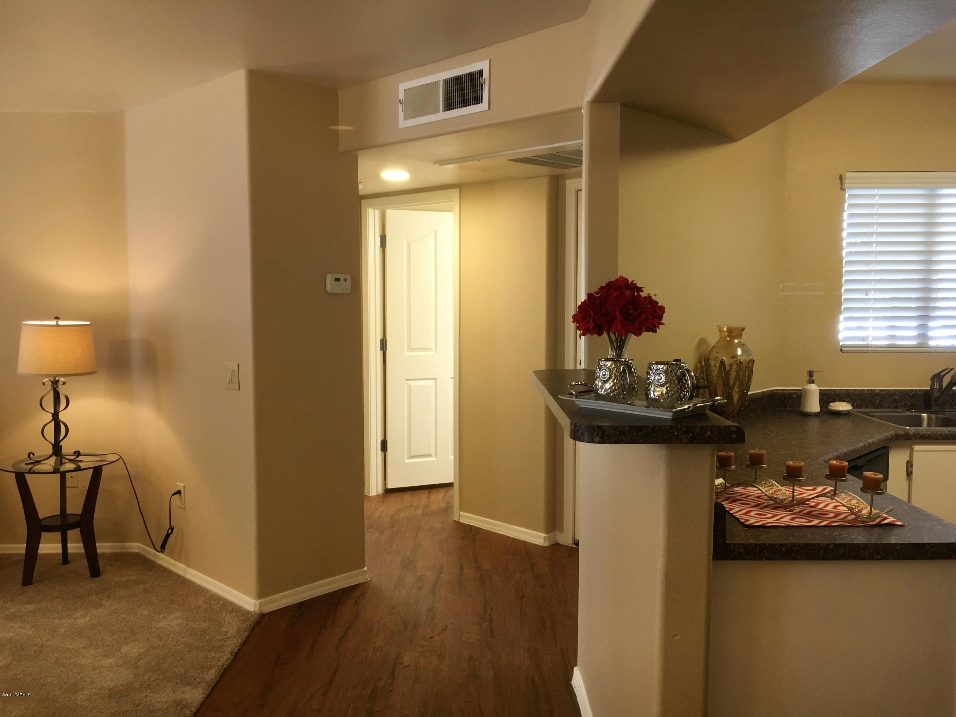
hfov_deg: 61.7
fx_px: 801
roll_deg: -0.2
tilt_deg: -4.7
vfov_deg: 48.2
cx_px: 478
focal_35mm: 29
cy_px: 358
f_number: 2.2
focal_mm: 4.15
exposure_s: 1/30
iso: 100
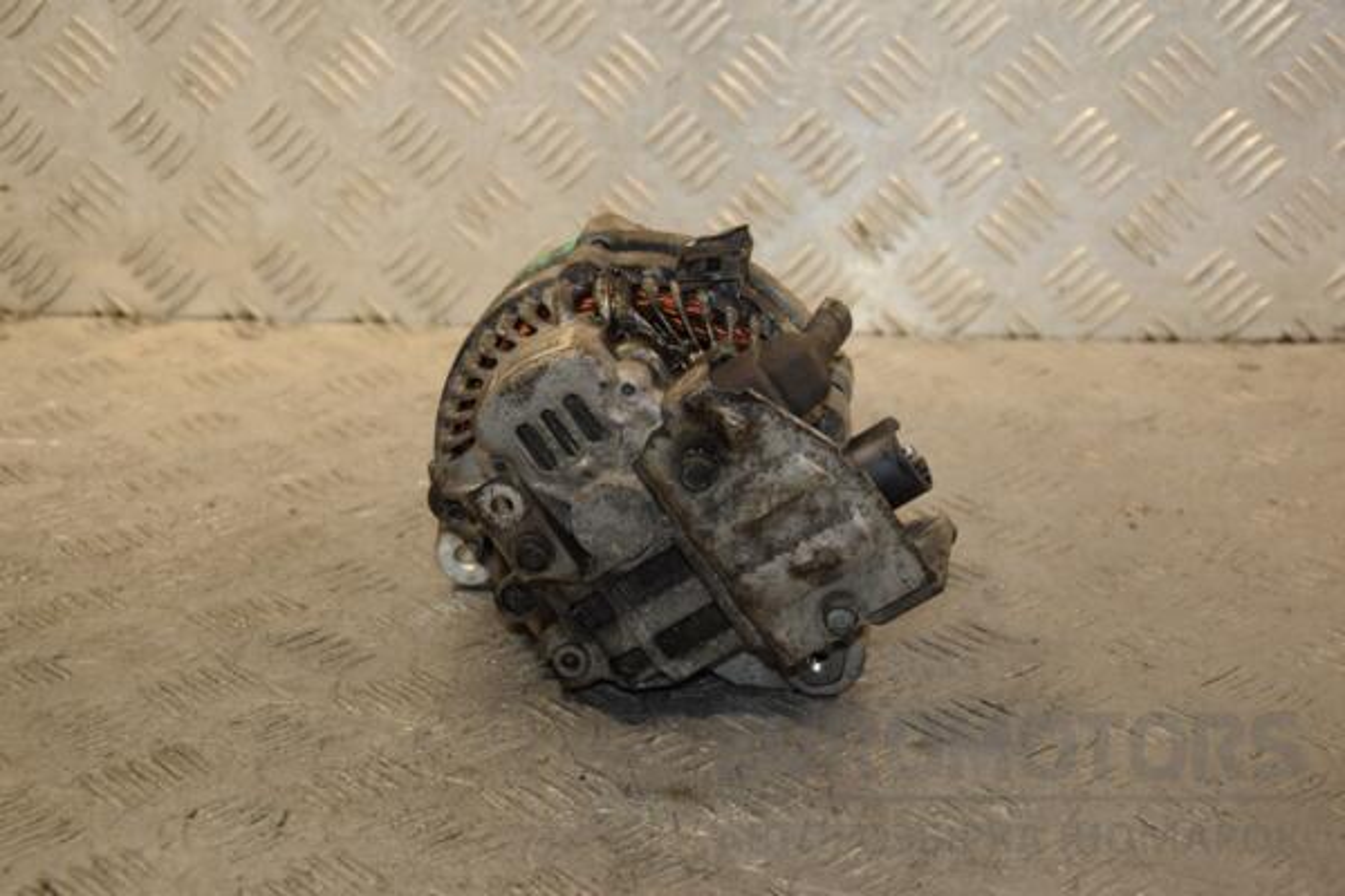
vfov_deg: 18.9
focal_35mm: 72
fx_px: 2690
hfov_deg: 28.1
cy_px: 448
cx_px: 672
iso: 800
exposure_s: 1/200
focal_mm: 48
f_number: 5.6
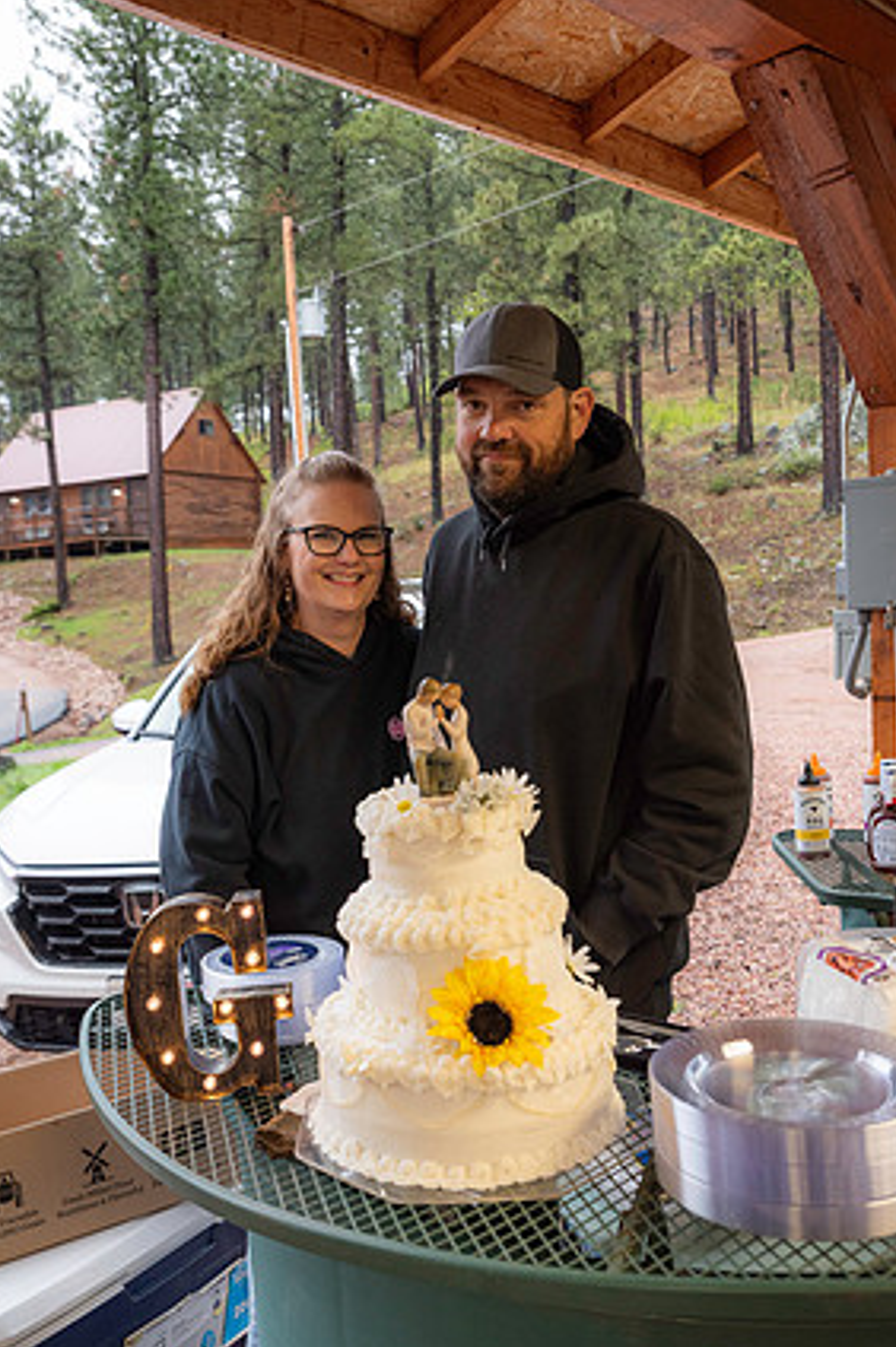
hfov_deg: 38.8
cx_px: 467
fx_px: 1271
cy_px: 705
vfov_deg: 55.8
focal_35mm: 34
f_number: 4.5
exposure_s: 1/160
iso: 640
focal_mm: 32
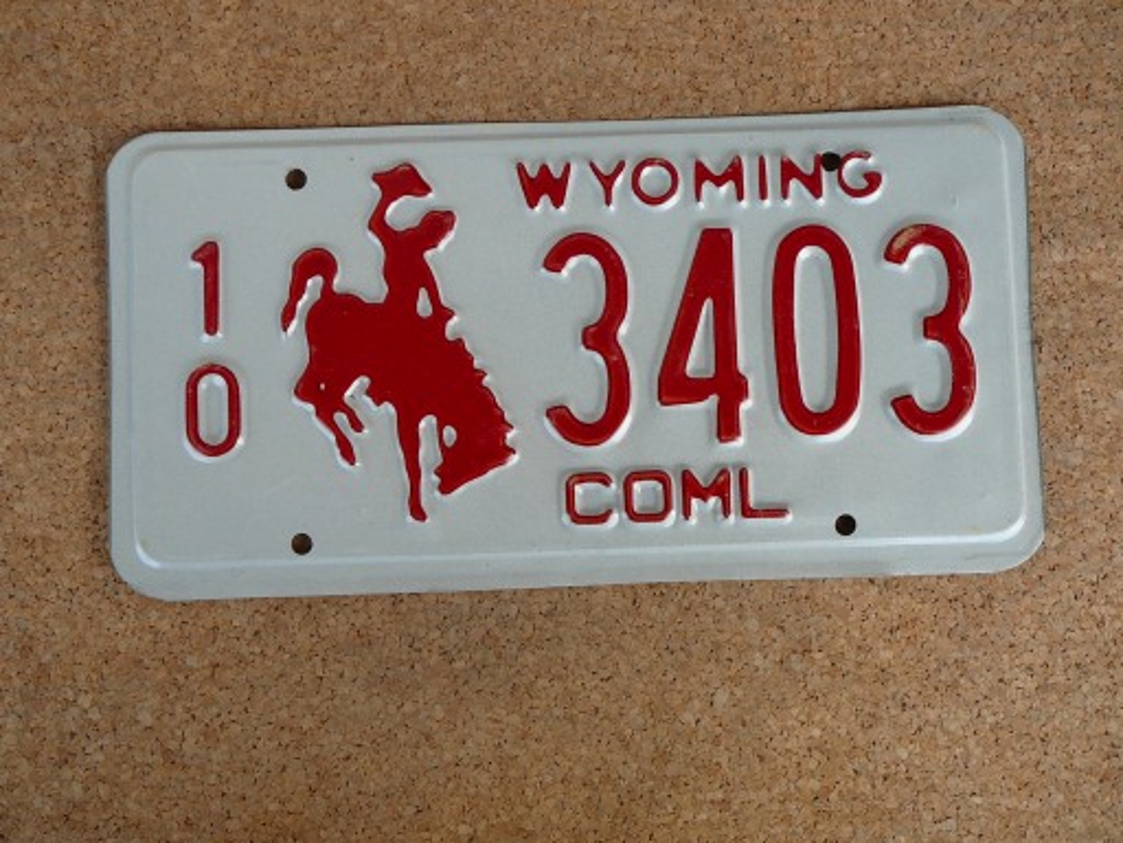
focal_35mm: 39
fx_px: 1265
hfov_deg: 47.9
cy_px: 422
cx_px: 562
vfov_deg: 36.8
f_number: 3
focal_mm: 5.8
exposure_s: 1/60
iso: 80
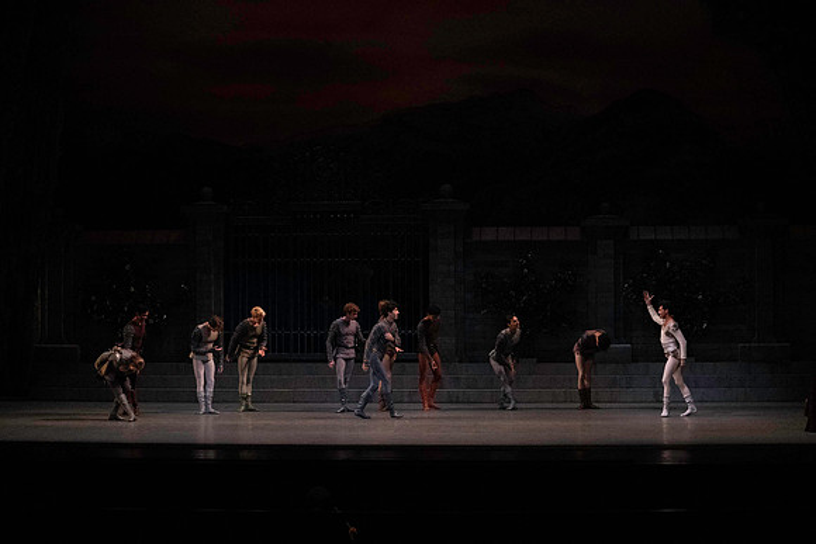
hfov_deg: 28.1
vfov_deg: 18.9
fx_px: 1632
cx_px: 408
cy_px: 272
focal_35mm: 72
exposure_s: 1/400
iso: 16000
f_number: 13
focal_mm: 72
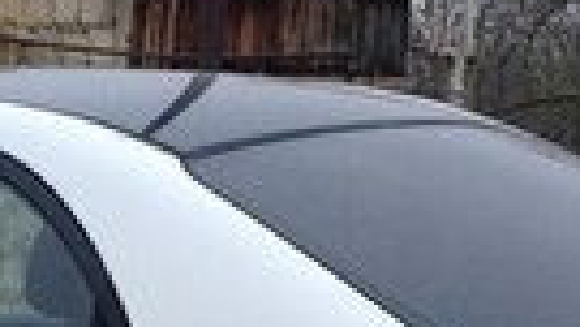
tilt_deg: -14.3
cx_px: 168
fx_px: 2707
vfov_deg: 6.6
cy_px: 725
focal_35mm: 176
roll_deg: -0.4
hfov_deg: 12.2
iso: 50
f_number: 2.4
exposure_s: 1/60
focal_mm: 4.12
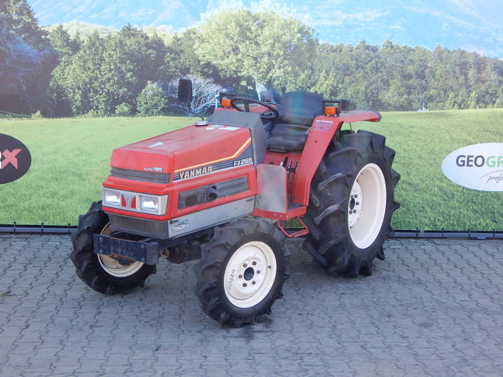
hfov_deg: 31.7
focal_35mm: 61
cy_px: 188
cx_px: 252
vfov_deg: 24.0
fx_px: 886
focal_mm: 10.9
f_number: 4
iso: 125
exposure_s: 1/100
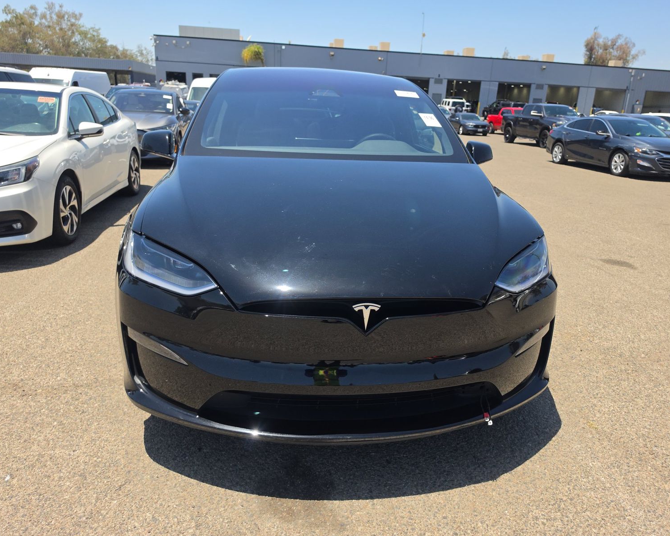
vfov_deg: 58.8
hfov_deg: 70.3
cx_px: 346
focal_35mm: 24
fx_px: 476
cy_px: 268
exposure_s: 1/4055
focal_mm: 6.5
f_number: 1.4
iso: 64
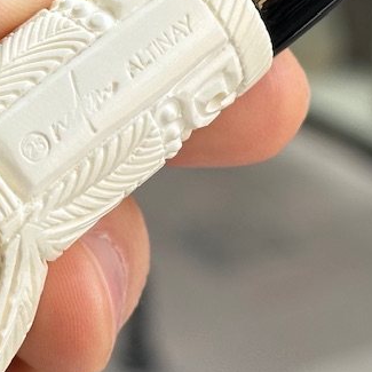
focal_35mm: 167
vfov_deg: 10.4
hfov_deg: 10.5
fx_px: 2030
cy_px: 56
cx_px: 167
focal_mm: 6.86
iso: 64
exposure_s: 1/319
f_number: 1.78
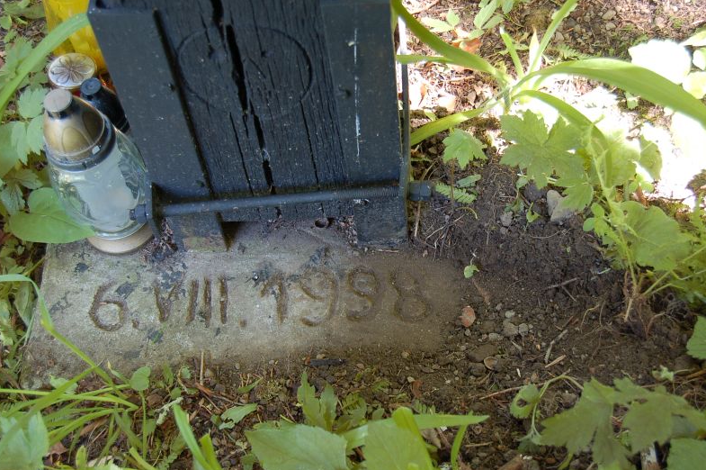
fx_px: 1019
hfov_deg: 38.2
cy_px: 239
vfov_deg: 25.9
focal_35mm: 52
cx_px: 353
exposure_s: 1/8
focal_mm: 34
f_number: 4.5
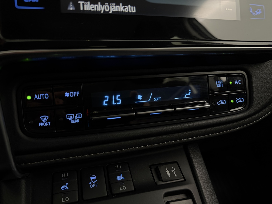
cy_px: 102
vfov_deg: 56.8
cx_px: 136
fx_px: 189
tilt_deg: -15.5
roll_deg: +0.0
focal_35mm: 24
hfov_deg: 71.6
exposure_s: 1/25
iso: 800
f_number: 1.78
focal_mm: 6.76
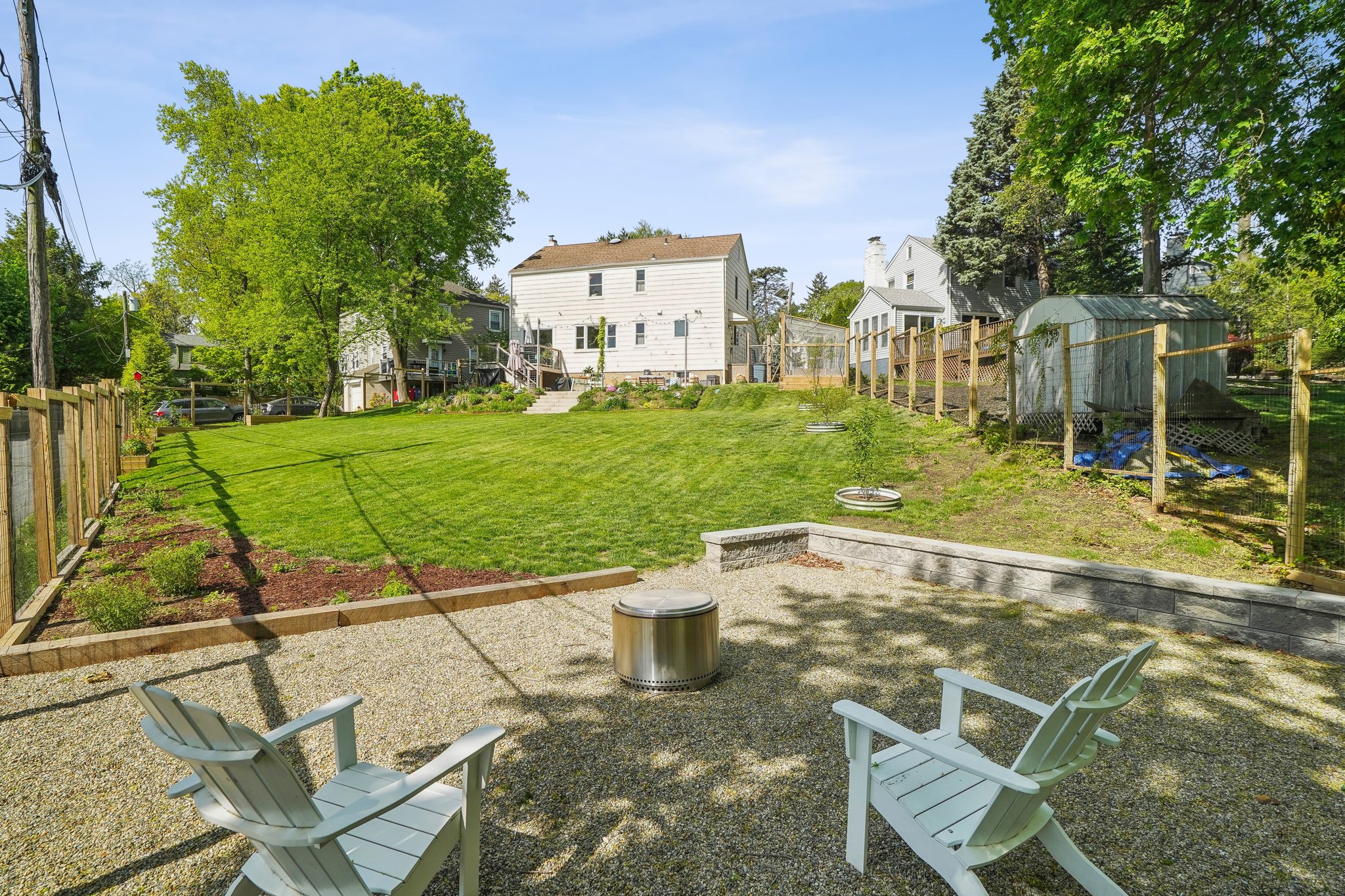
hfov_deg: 96.7
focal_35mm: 16
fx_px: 598
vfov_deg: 73.7
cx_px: 672
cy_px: 448
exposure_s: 1/125
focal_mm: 16
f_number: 8
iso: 250
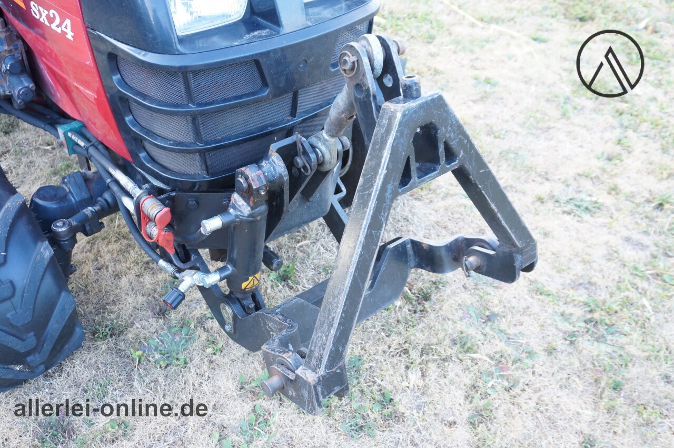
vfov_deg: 36.8
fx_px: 673
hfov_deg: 53.2
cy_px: 224
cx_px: 337
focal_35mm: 36
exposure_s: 1/80
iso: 800
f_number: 5
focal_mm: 24
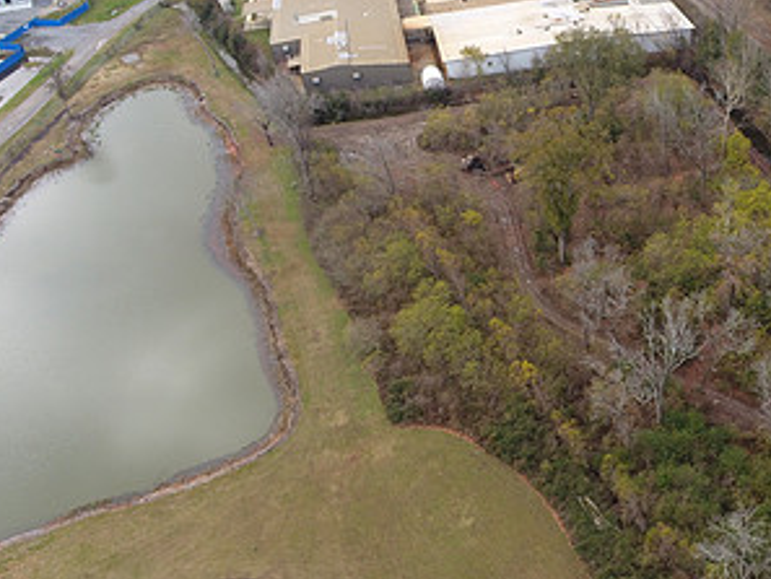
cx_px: 636
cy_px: 313
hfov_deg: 45.0
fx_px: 869
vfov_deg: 36.8
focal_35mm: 39
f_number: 2.8
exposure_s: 1/285
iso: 100
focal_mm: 3.61
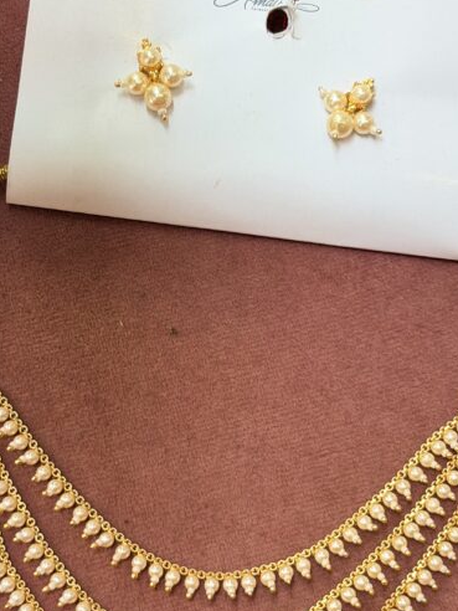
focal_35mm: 91
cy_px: 292
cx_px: 211
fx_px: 1605
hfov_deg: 16.2
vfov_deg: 21.5
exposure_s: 1/121
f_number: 1.78
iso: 64
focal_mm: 6.76
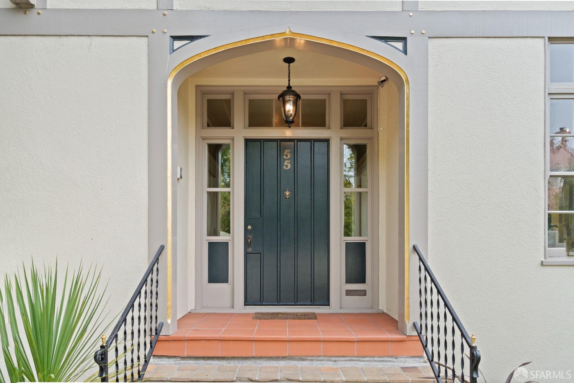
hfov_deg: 71.5
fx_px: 399
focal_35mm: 25
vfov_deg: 51.3
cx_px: 287
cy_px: 192
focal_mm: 25
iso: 800
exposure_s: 1/125
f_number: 7.1
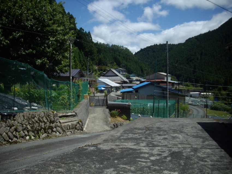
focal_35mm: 37
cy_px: 87
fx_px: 248
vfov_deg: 38.7
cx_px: 116
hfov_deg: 50.1
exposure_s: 1/400
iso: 80
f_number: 5.6
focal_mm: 6.2
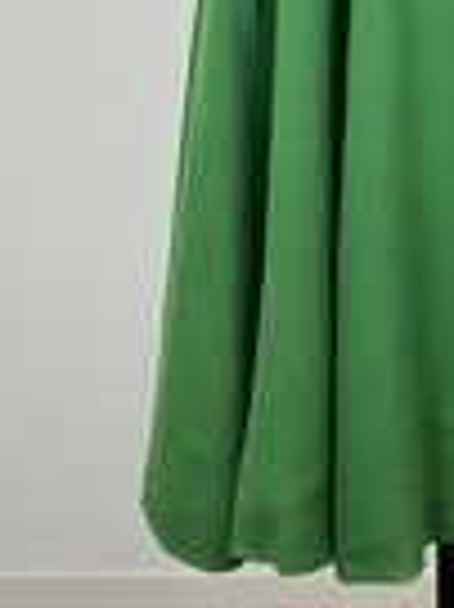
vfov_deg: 22.6
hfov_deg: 18.6
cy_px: -185
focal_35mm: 77
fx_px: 1349
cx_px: 450
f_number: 1.6
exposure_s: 1/120
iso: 50
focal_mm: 5.1
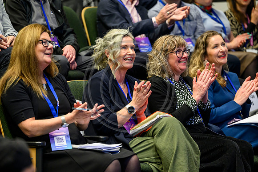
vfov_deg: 9.2
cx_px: 129
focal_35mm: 150
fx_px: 1075
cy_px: 86
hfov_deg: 13.7
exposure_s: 1/200
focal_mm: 150
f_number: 3.2
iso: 3200
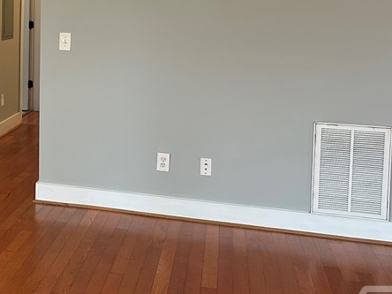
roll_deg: +0.0
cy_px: 51
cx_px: -11
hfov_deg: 29.7
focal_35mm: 60
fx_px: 679
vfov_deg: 24.0
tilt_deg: -5.0
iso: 160
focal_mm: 5.7
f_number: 1.5
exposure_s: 1/60
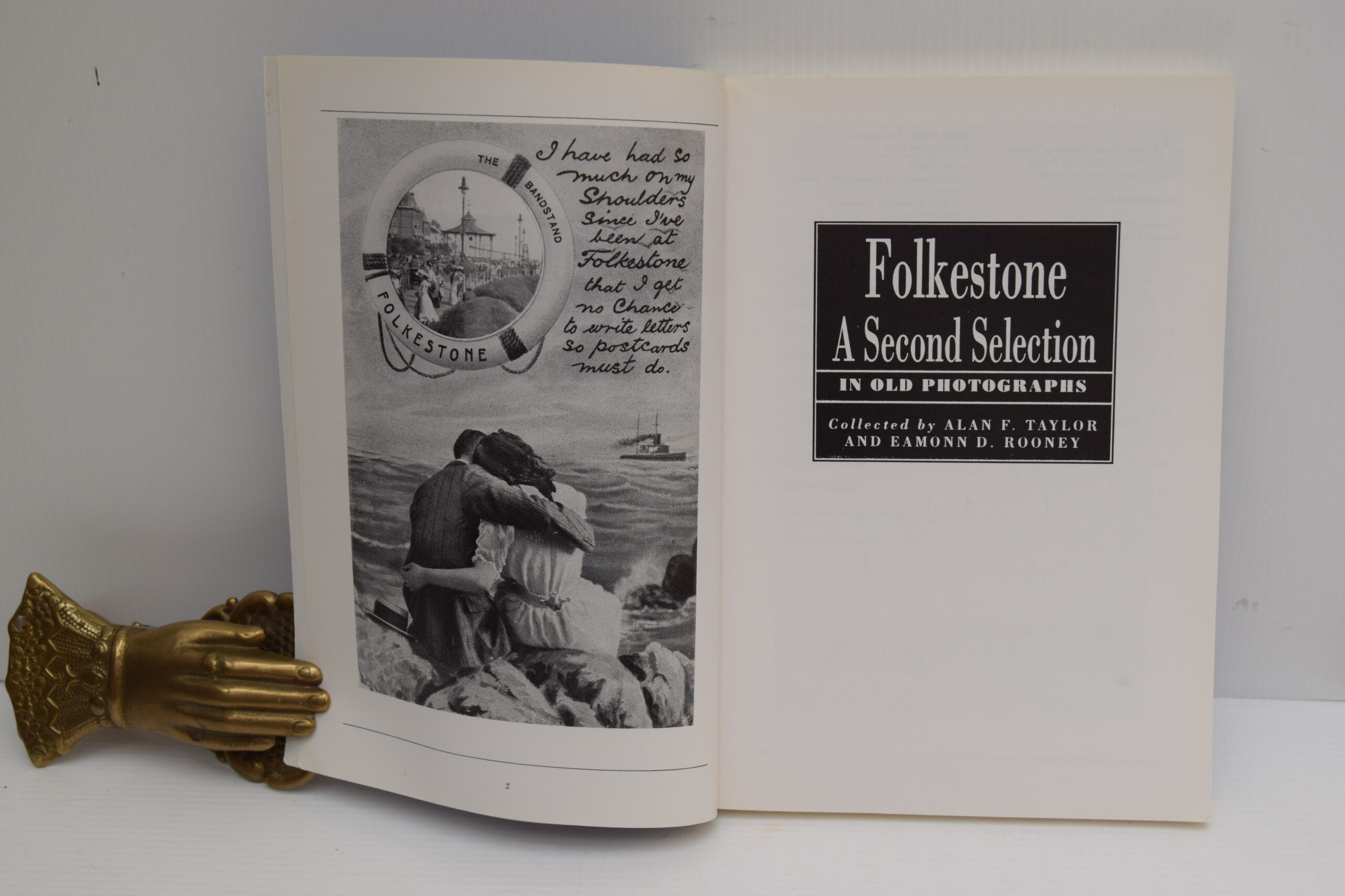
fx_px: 1737
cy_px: 448
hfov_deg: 42.3
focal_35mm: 46
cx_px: 672
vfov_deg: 28.9
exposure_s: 1/250
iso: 400
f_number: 8
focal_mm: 31
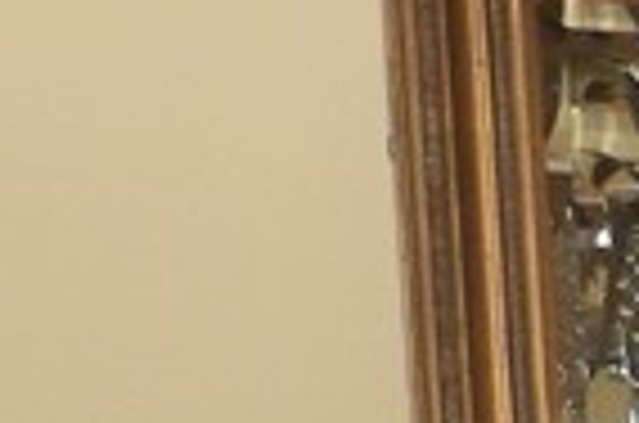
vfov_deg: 7.0
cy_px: 909
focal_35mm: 188
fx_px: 3330
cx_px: 2178
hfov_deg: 8.4
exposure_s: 1/30
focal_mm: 4.5
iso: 200
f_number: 3
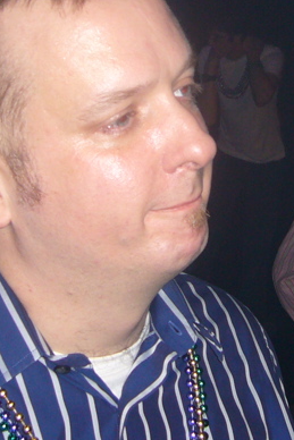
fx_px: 1285
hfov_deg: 13.0
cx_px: 182
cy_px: 54
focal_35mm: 105
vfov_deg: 19.1
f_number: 2.8
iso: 100
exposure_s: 1/60
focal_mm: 5.8
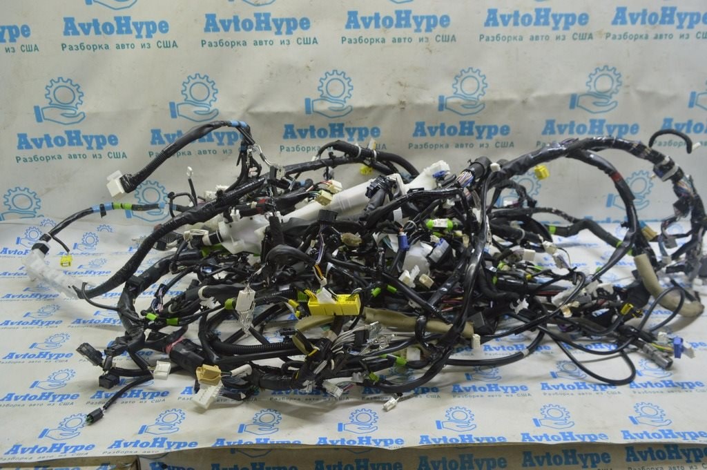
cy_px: 235
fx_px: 530
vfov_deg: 47.9
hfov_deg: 67.4
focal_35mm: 27
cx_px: 354
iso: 400
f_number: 5.6
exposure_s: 1/20
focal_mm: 18
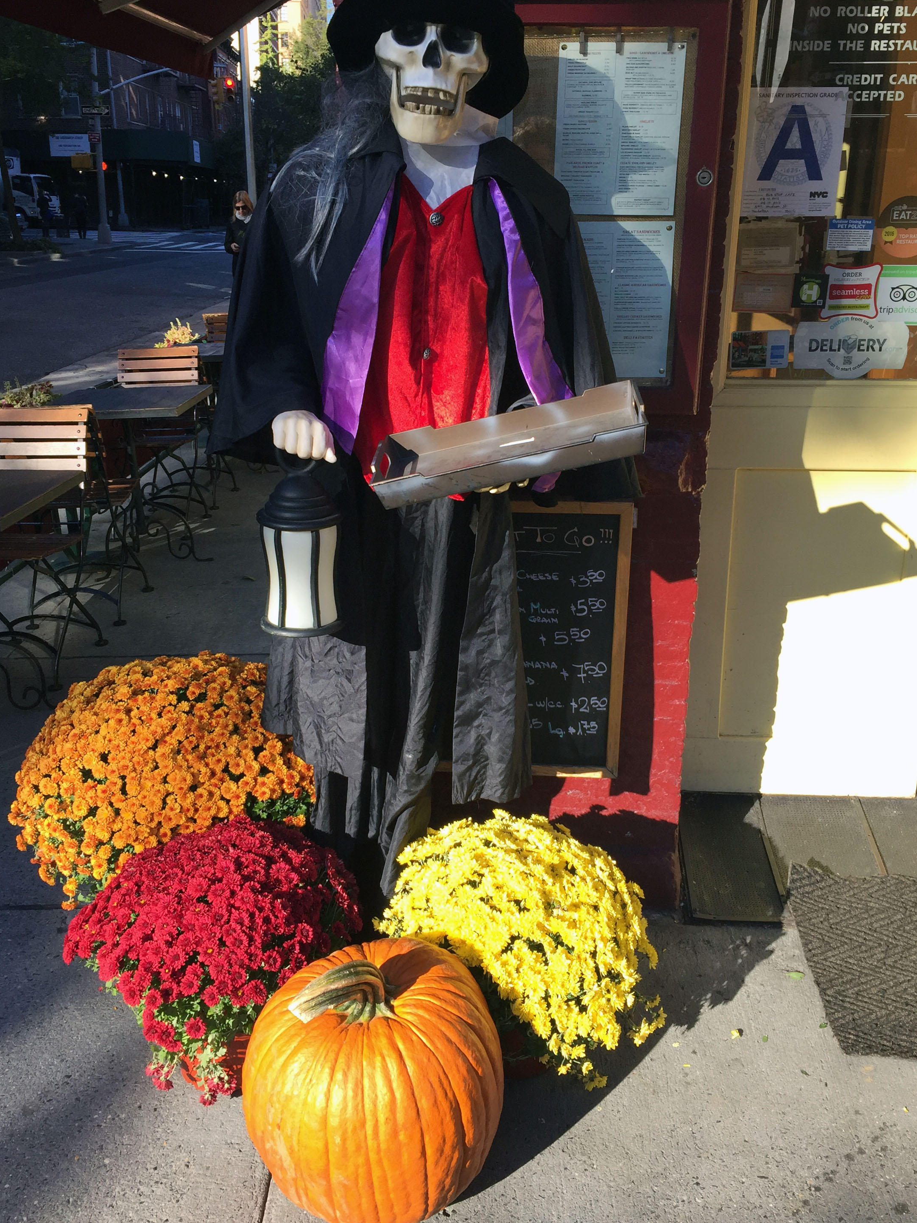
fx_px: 1166
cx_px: 439
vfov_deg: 55.3
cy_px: 571
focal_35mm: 33
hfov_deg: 42.9
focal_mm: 4.15
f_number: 2.2
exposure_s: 1/638
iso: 32
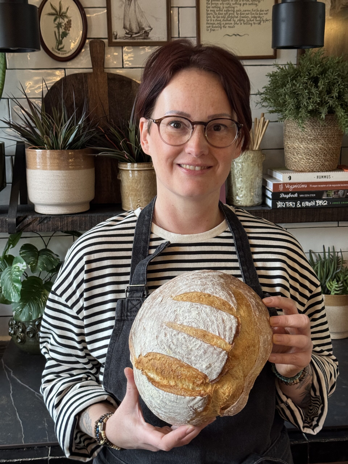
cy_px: 232
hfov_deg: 30.3
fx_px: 643
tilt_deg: -11.4
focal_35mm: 48
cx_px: 174
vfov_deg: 39.7
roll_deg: +1.3
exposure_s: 1/40
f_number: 1.78
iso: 500
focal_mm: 6.76
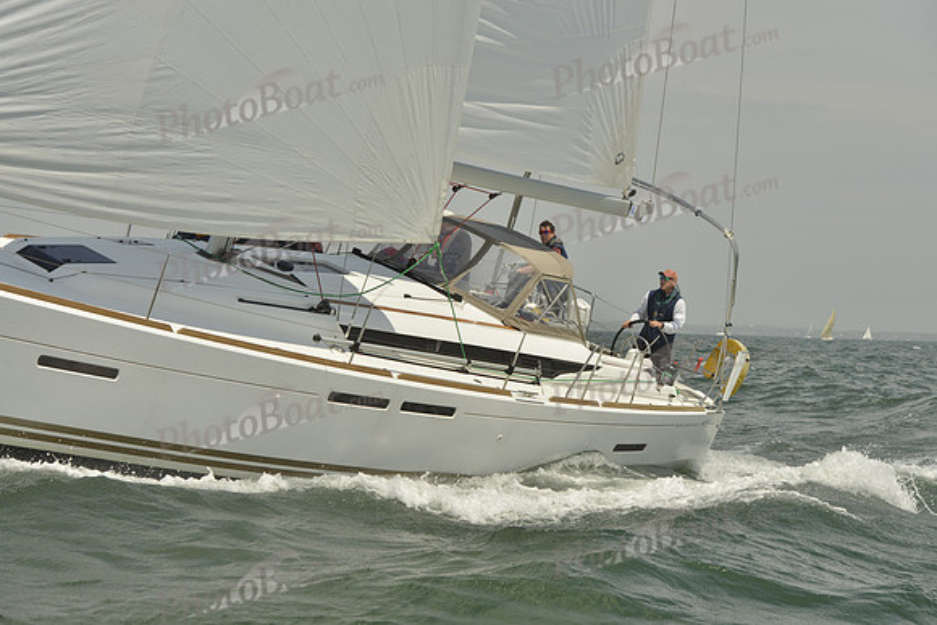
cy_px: 312
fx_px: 1822
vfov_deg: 19.5
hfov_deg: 28.8
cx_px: 468
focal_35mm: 70
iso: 200
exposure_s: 1/1250
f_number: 9
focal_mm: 70
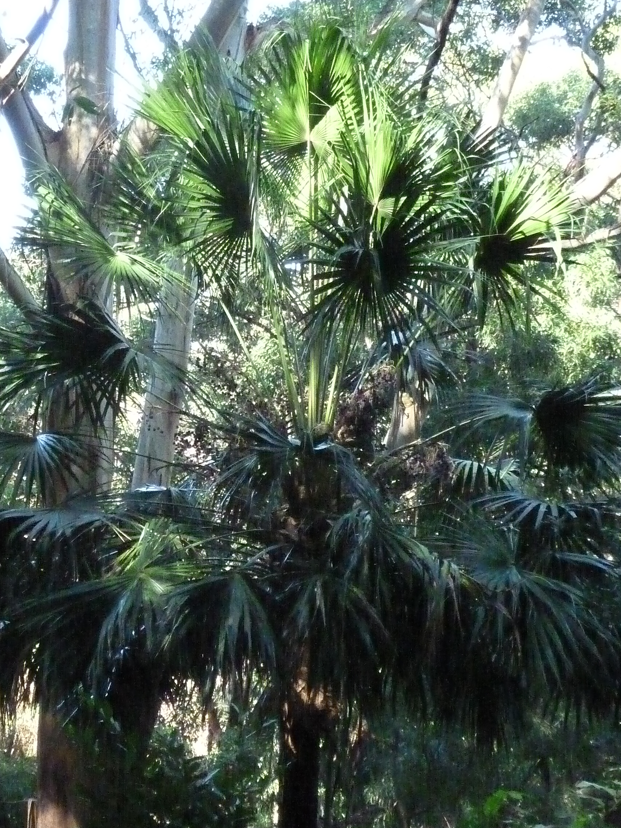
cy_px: 410
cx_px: 251
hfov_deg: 15.5
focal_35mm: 95
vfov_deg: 20.7
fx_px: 2273
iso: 1600
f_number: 4.5
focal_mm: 9.7
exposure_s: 1/160
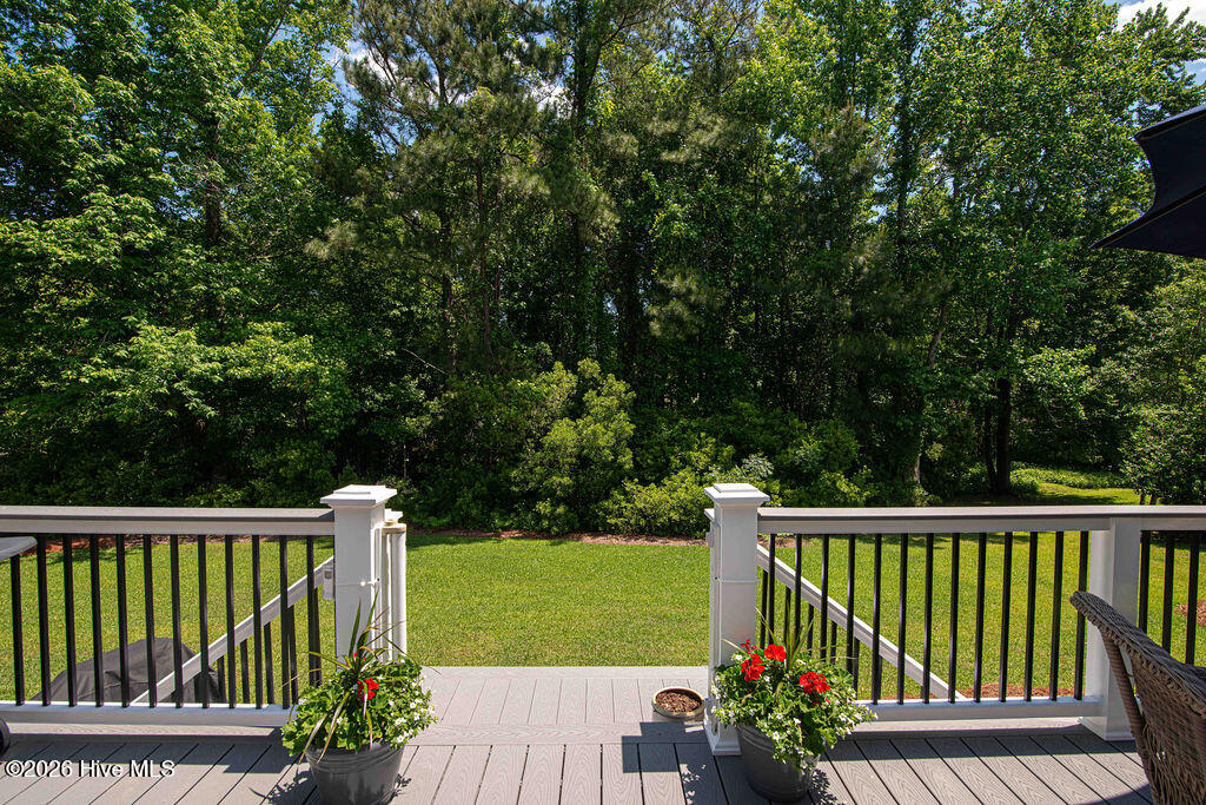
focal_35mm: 16
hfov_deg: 96.7
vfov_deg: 73.8
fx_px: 536
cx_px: 603
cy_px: 402
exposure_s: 1/320
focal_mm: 16
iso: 320
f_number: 8
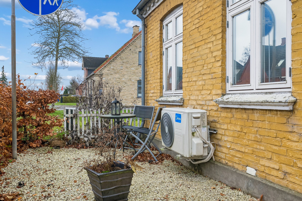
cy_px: 100
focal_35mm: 30
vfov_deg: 43.6
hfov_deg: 61.9
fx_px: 252
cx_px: 151
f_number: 6.3
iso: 400
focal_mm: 20
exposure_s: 1/30
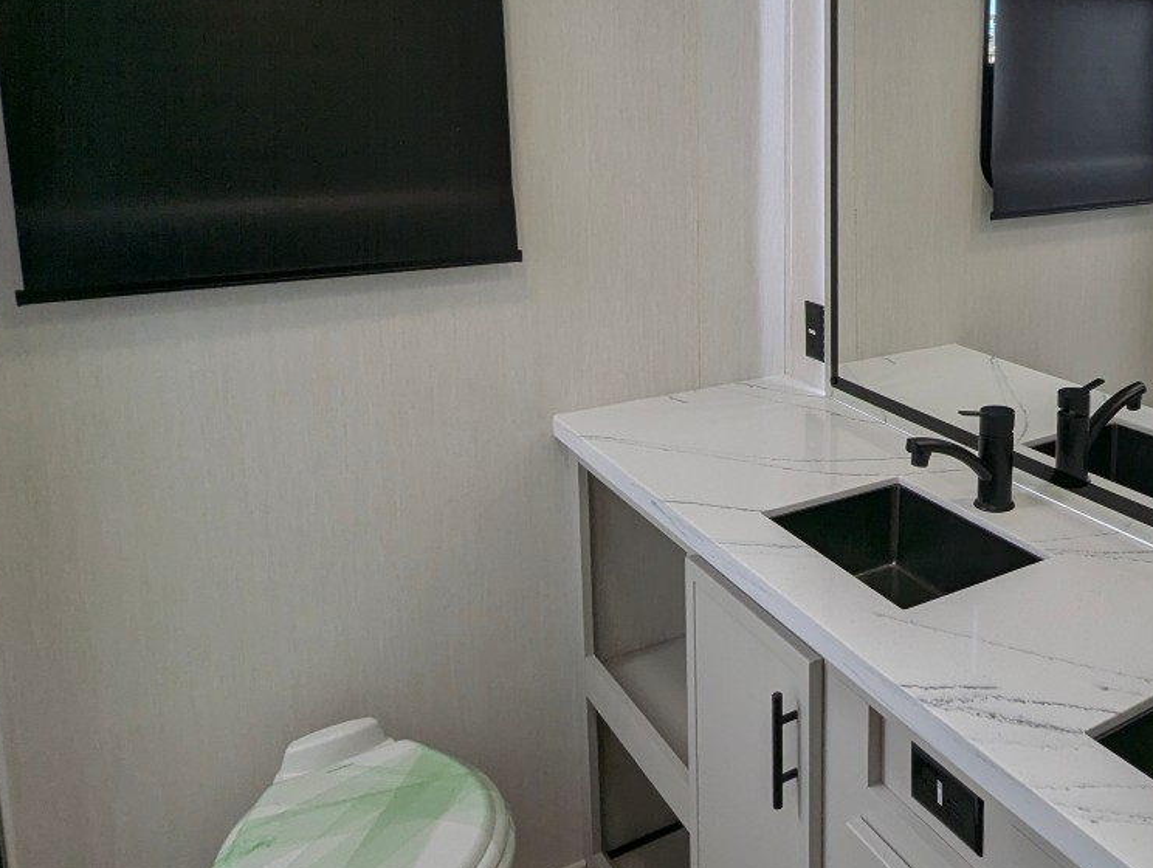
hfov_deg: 56.0
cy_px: 251
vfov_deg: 45.7
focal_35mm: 30
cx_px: 909
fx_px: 1001
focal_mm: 2.35
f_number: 2.2
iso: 53
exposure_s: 1/326
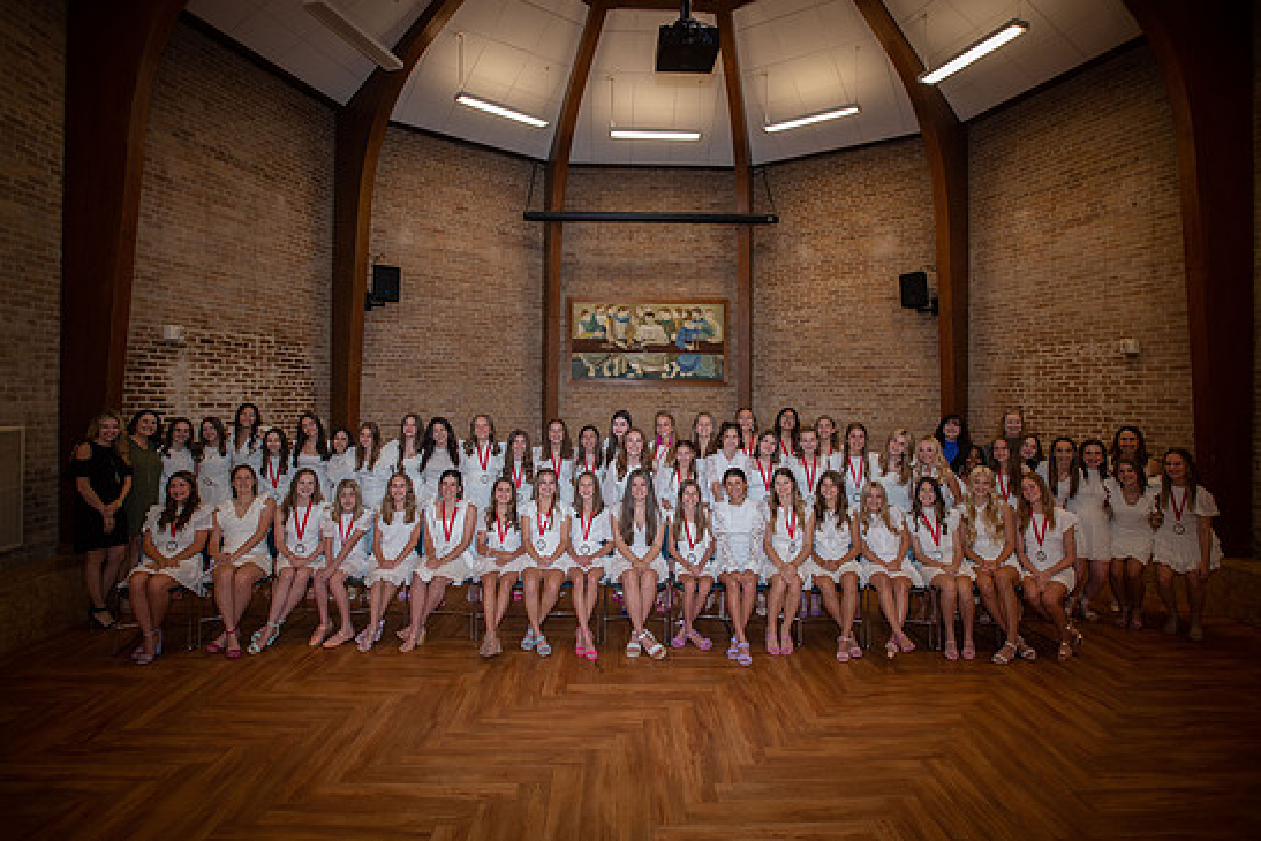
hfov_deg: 90.0
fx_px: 631
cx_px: 645
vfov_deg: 67.4
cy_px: 399
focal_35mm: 18
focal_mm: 17
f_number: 4.5
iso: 2000
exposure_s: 1/160
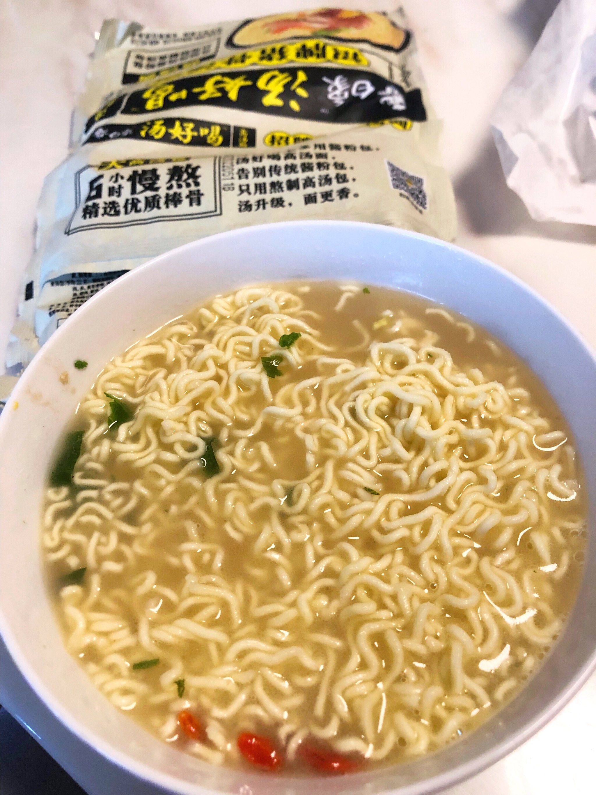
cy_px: 398
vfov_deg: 63.4
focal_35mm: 28
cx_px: 298
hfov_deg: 49.8
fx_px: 643
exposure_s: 1/15
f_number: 1.8
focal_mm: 3.99
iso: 50
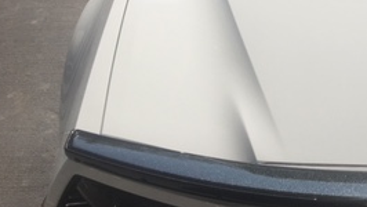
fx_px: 740
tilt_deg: -38.6
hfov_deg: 25.5
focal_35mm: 76
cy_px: -3
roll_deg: +2.1
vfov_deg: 15.6
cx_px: 421
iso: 25
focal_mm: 4.15
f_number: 2.2
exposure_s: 1/2198
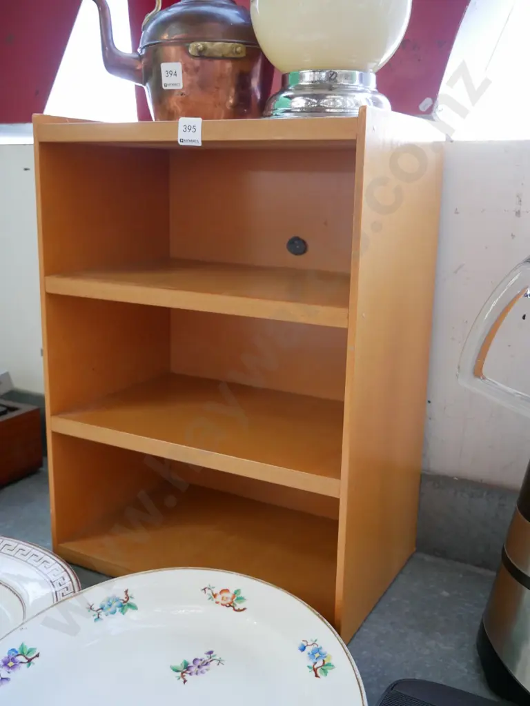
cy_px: 353
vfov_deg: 51.4
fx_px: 735
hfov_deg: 39.7
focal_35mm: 36
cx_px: 265
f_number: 3.9
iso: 1600
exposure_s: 1/60
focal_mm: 18
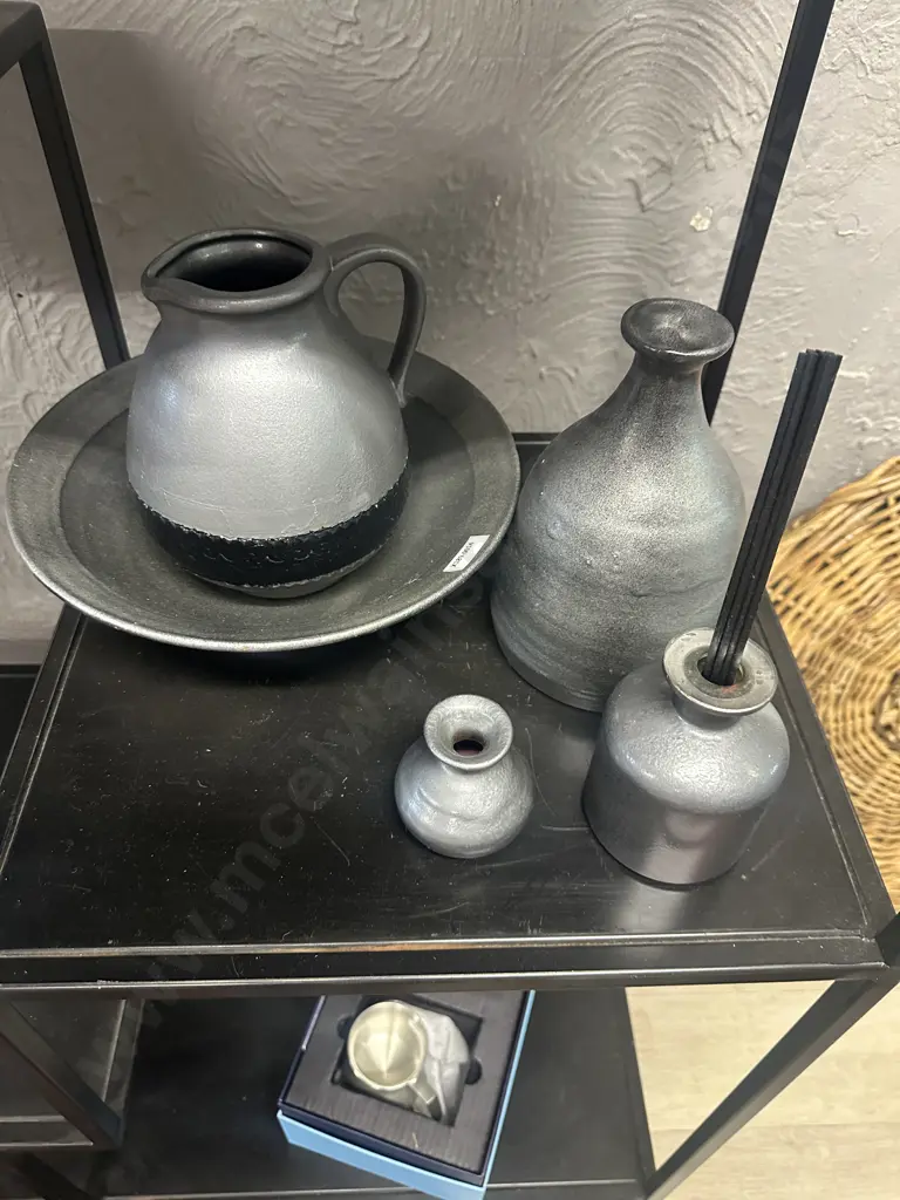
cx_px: 450
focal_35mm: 24
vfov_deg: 71.6
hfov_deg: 56.8
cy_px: 600
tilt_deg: -46.0
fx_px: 832
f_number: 1.78
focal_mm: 6.86
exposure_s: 1/50
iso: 640
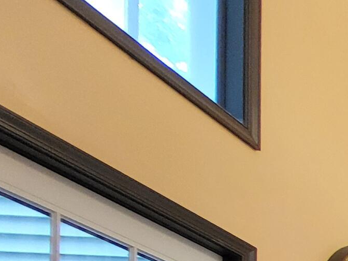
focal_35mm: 58
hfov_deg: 16.9
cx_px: 773
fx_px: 583
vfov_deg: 17.0
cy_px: 549
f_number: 2.2
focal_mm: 1.74
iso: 200
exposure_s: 1/60
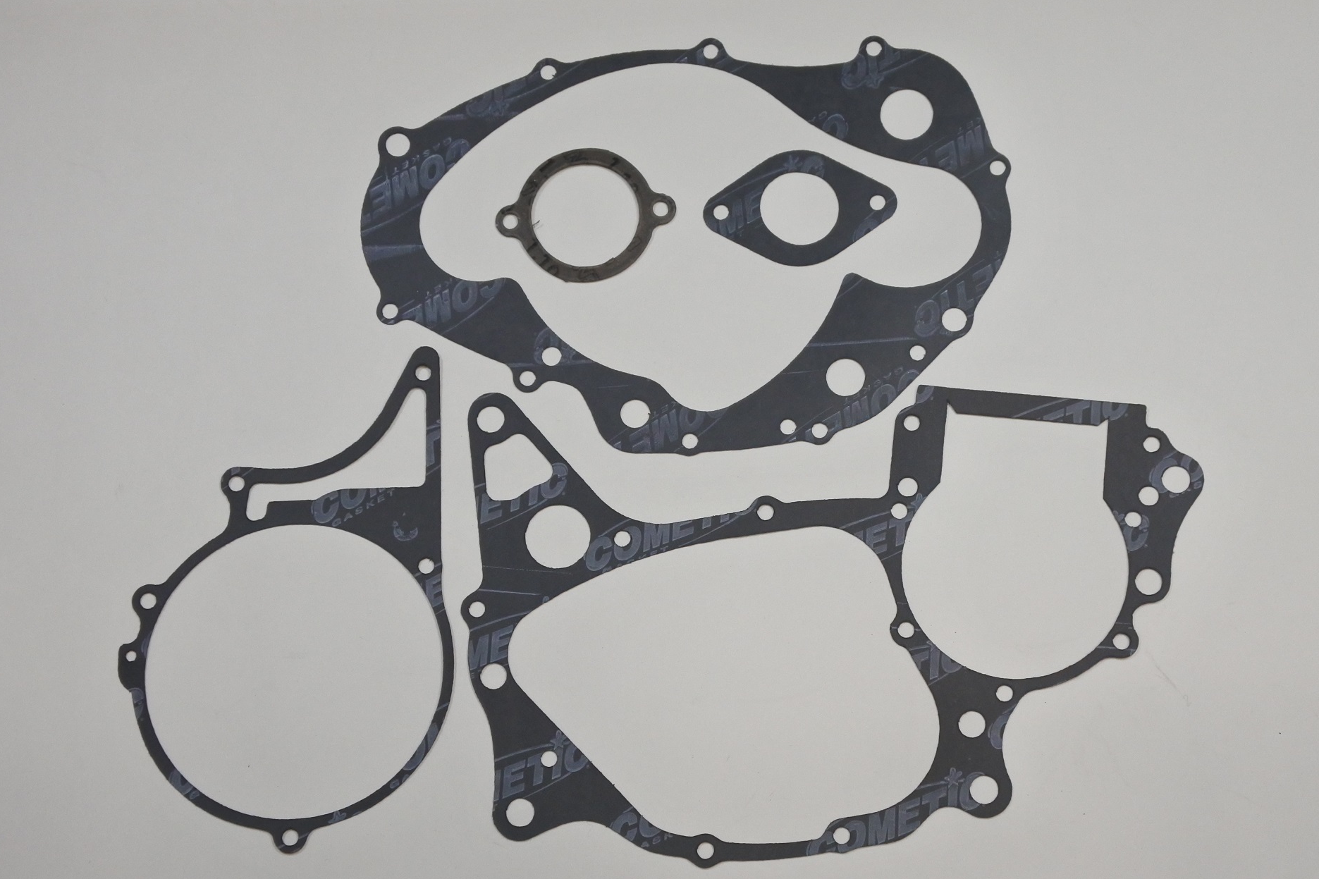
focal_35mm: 50
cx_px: 666
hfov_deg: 39.6
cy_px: 445
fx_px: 1832
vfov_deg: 27.0
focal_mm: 18.4
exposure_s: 1/125
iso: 560
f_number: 4.5
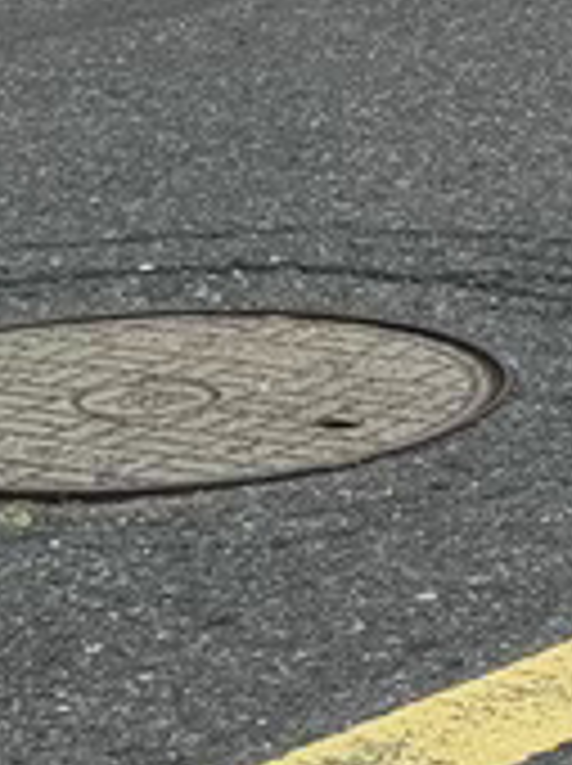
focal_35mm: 217
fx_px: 4793
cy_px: -796
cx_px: 919
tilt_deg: +0.9
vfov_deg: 8.6
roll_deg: +0.6
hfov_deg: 6.7
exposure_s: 1/1724
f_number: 1.78
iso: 64
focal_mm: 6.76
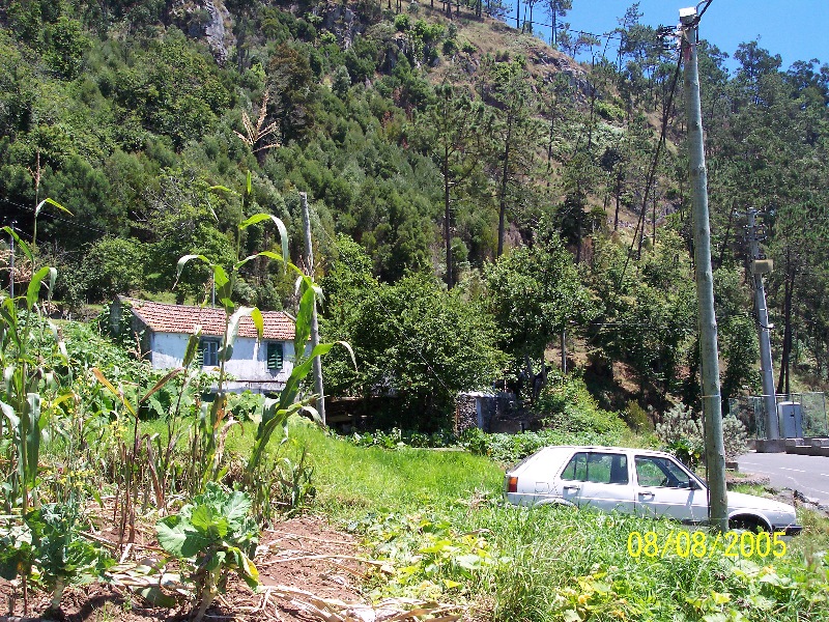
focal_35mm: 38
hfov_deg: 49.0
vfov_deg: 37.7
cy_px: 311
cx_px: 414
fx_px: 910
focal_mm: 8
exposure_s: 1/350
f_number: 4.8
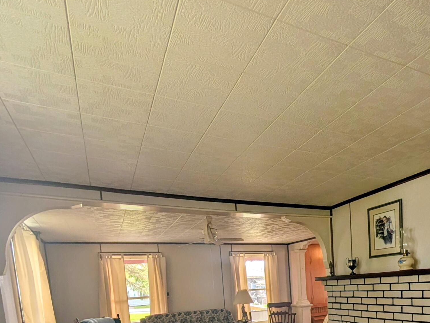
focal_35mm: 24
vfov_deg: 47.7
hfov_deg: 69.6
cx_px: 285
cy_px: 320
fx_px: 299
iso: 51
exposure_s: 1/85.8
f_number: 1.7
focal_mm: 2.02
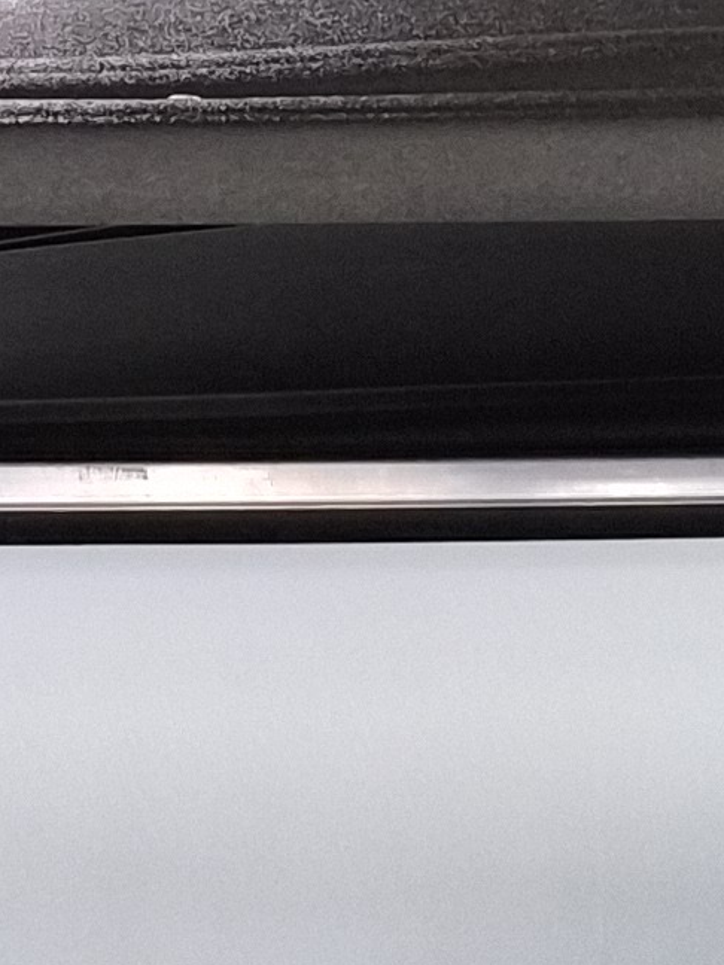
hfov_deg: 10.4
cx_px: 487
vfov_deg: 12.2
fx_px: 3960
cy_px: 1991
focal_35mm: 142
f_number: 1.8
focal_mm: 5.4
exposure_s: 1/120
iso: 800
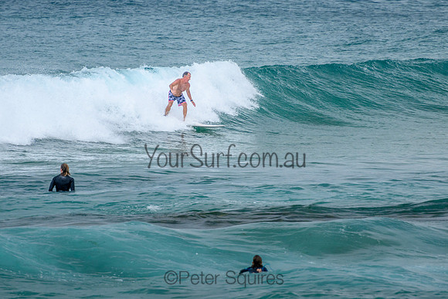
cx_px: 218
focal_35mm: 550
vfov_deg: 2.5
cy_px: 101
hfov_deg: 3.7
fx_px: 6846
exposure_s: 1/2000
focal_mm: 400
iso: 640
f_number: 5.6
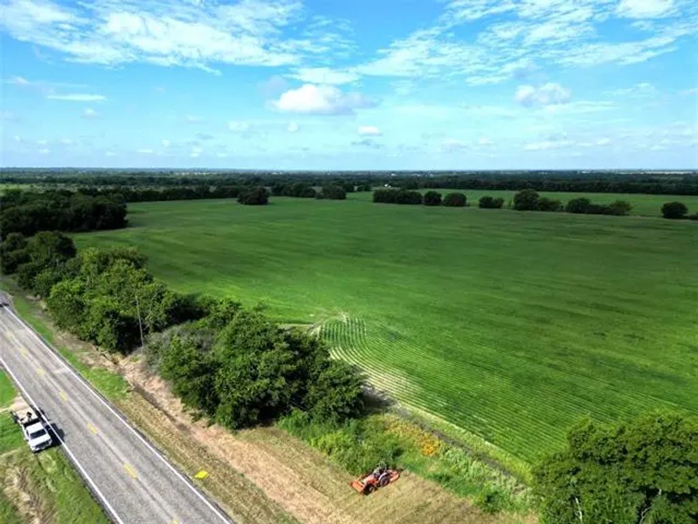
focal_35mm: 24
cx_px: 349
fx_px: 484
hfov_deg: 71.6
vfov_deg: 56.8
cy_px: 262
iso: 100
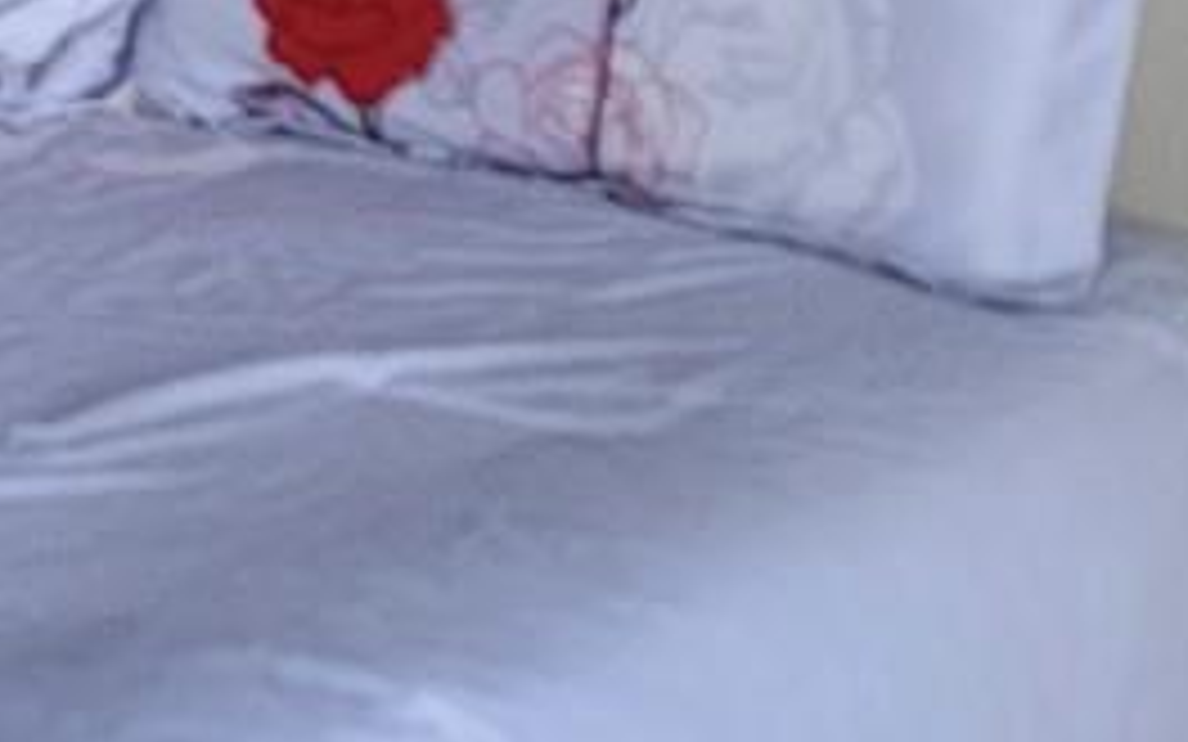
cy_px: -261
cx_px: -1084
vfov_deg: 8.4
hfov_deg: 12.2
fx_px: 4986
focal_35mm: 154
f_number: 1.8
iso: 200
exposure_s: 1/120
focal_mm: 6.7
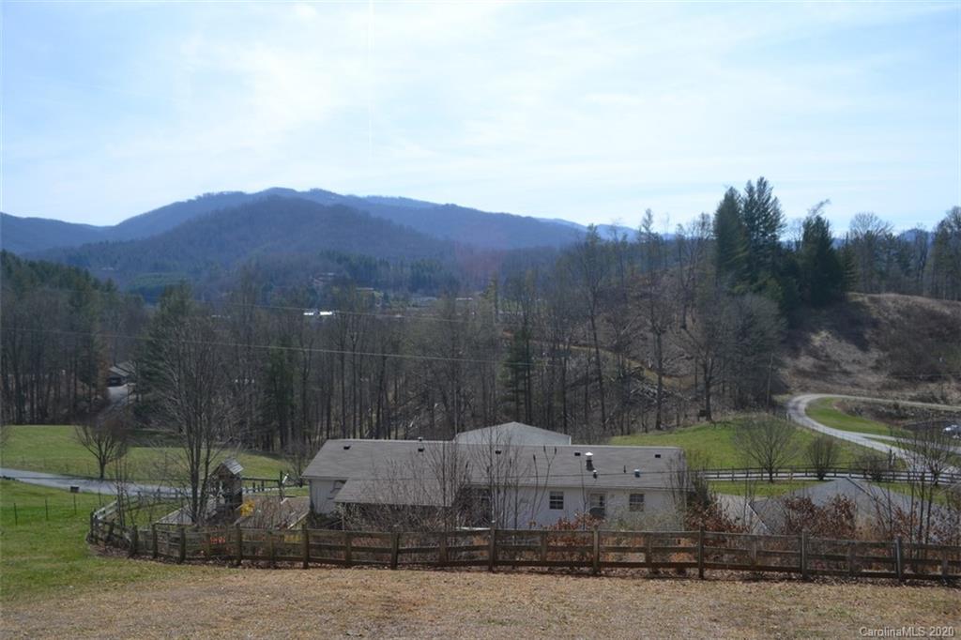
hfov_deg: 67.4
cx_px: 480
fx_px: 720
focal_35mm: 27
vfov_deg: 47.9
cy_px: 320
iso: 100
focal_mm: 18
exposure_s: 1/250
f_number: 8
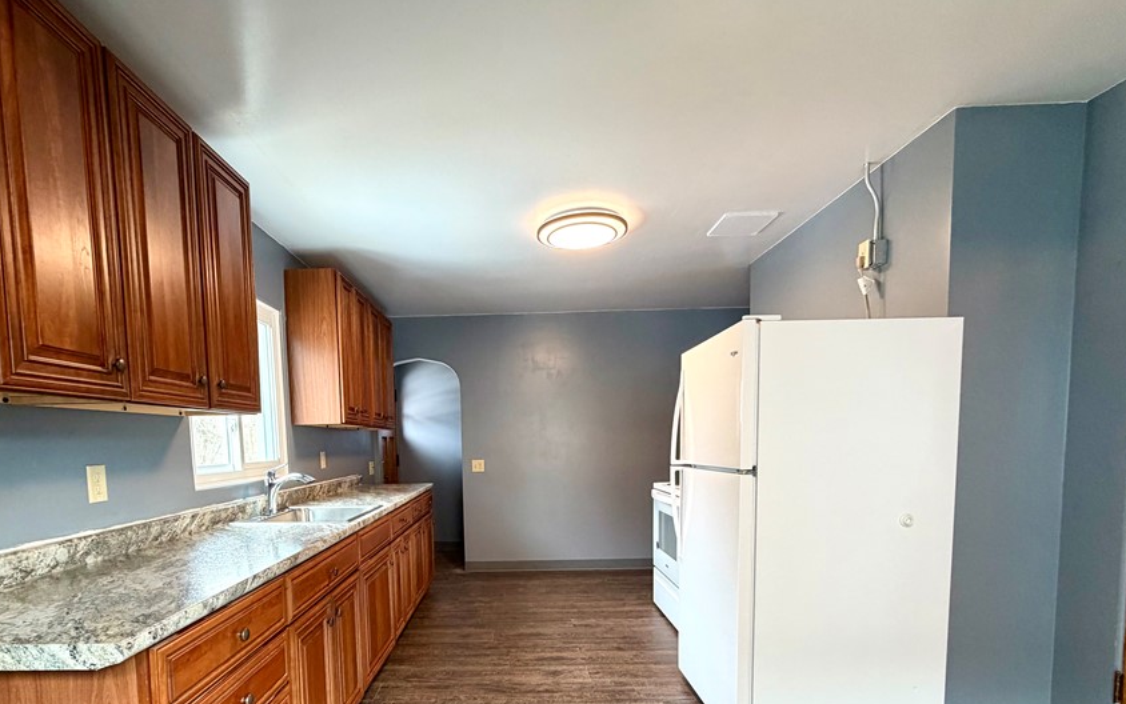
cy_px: 485
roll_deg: +1.5
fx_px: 553
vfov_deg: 62.9
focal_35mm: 18
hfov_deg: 90.8
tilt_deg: -5.2
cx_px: 506
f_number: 2.2
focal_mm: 2.22
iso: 250
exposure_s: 1/60
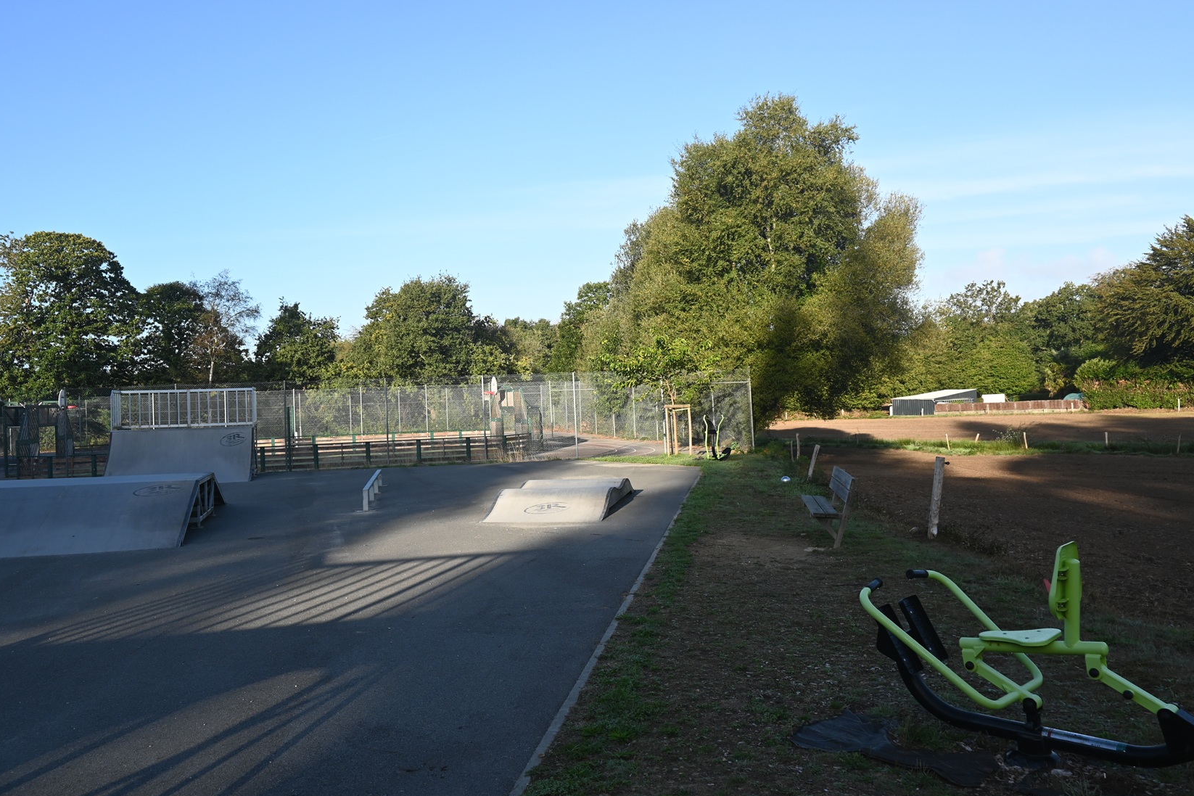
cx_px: 550
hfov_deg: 65.4
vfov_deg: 46.4
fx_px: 929
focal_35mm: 28
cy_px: 394
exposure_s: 1/250
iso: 110
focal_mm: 16
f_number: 5.6
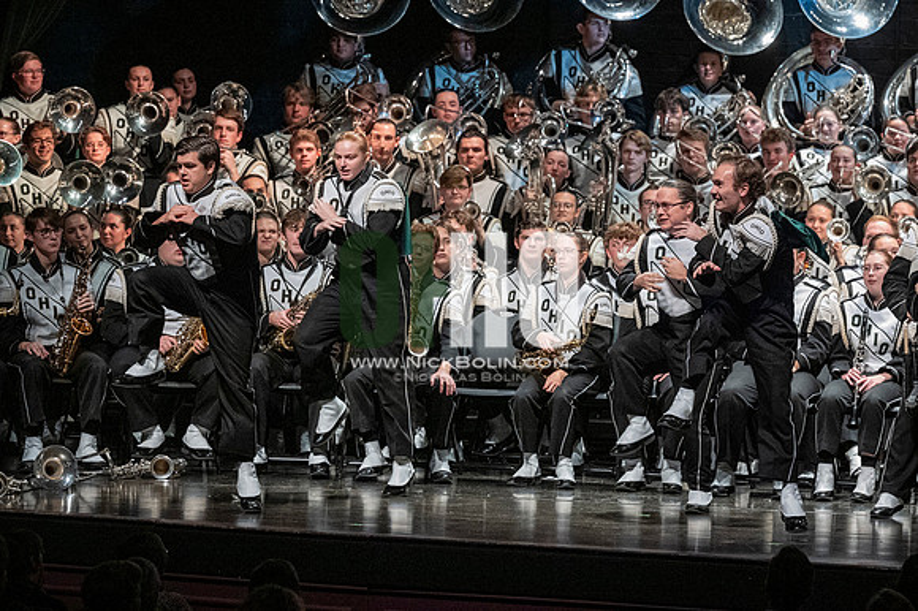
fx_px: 5734
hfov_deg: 9.2
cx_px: 459
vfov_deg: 6.1
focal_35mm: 225
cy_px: 306
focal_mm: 150
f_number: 4
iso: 4000
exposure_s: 1/500
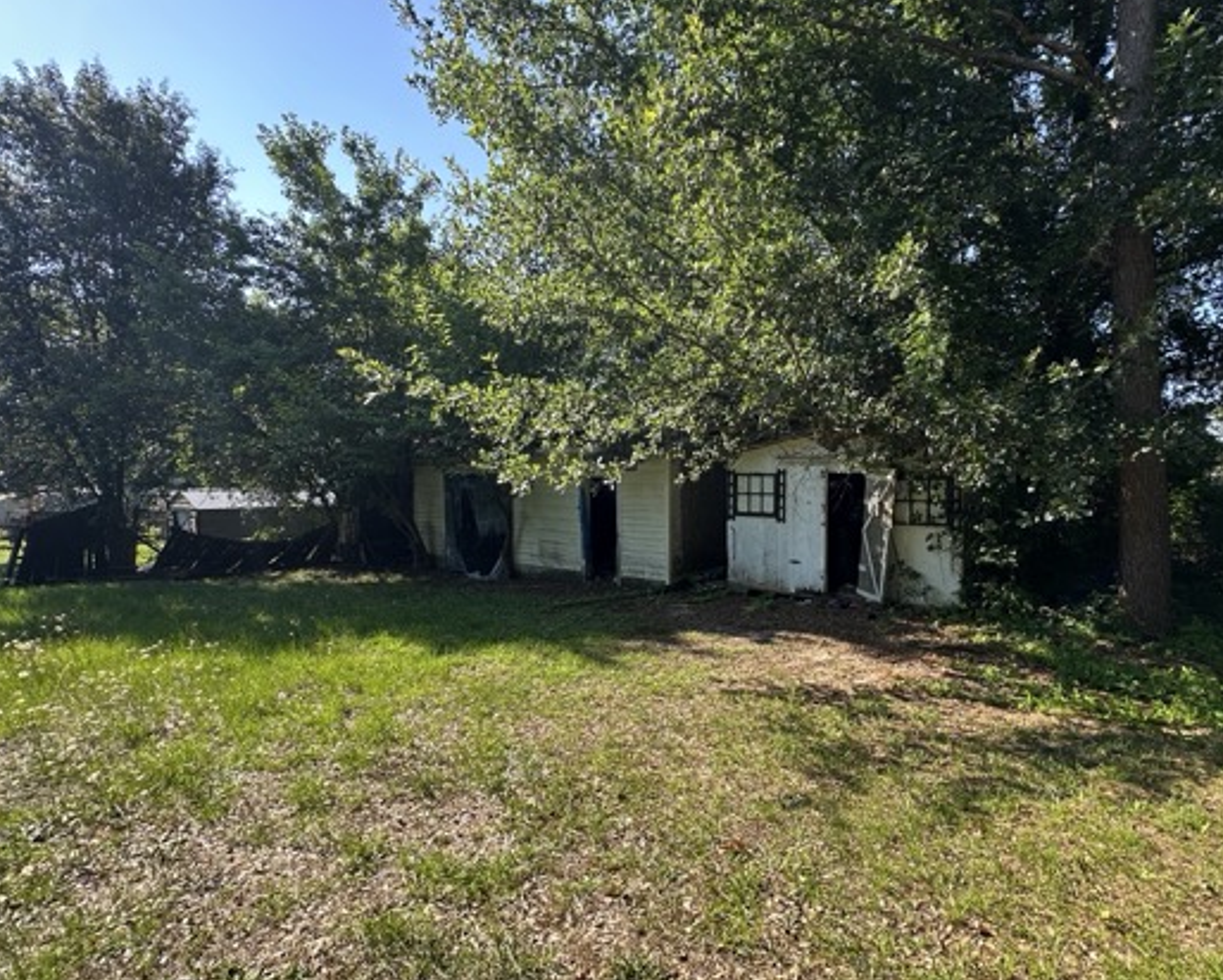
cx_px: 697
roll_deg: +0.0
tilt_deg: -2.2
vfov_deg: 77.0
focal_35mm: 17
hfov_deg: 89.0
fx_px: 616
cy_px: 500
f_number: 2.2
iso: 40
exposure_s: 1/346
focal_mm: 2.22
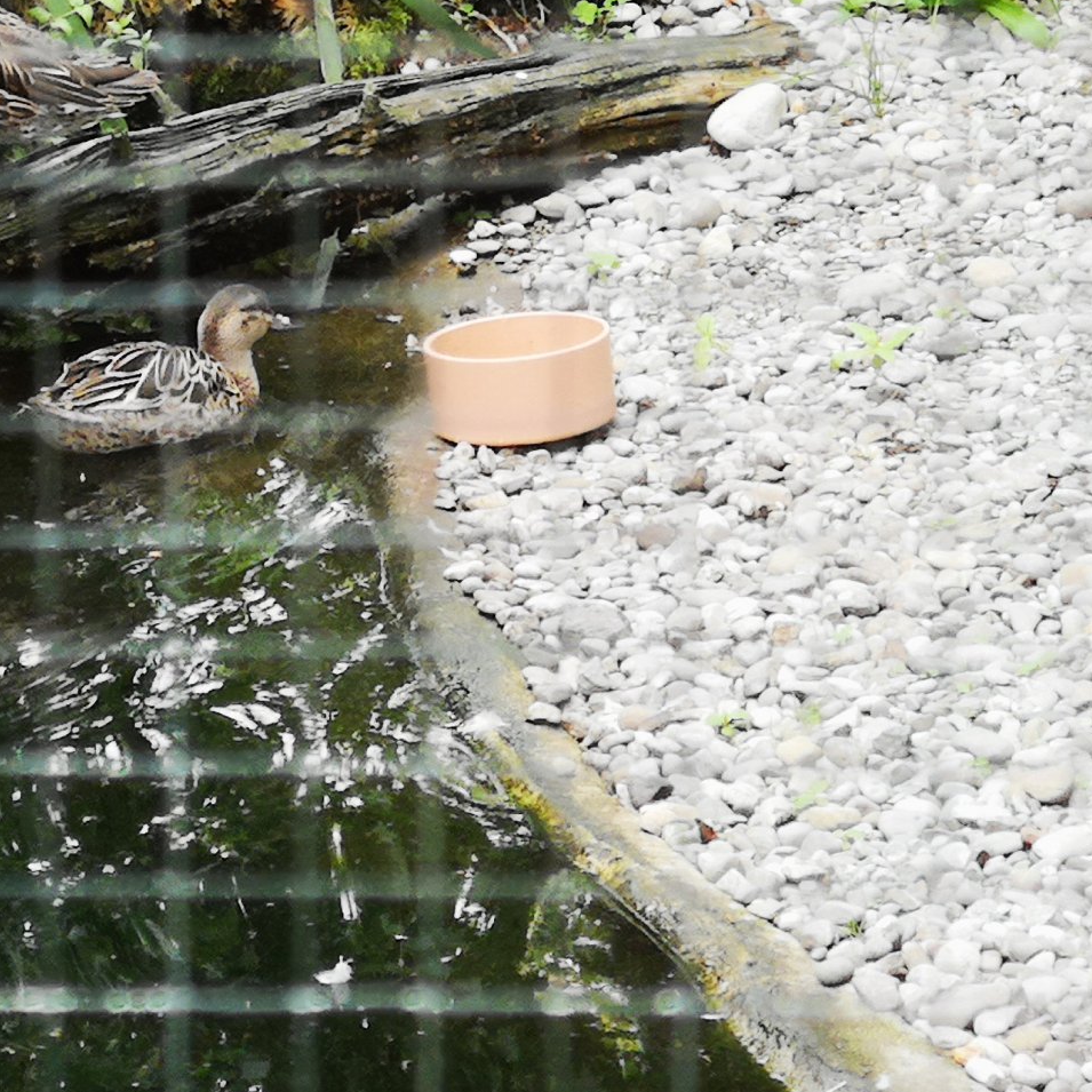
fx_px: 9815
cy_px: 369
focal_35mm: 275
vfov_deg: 6.4
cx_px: -135
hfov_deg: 6.3
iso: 80
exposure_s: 1/100
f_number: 2.4
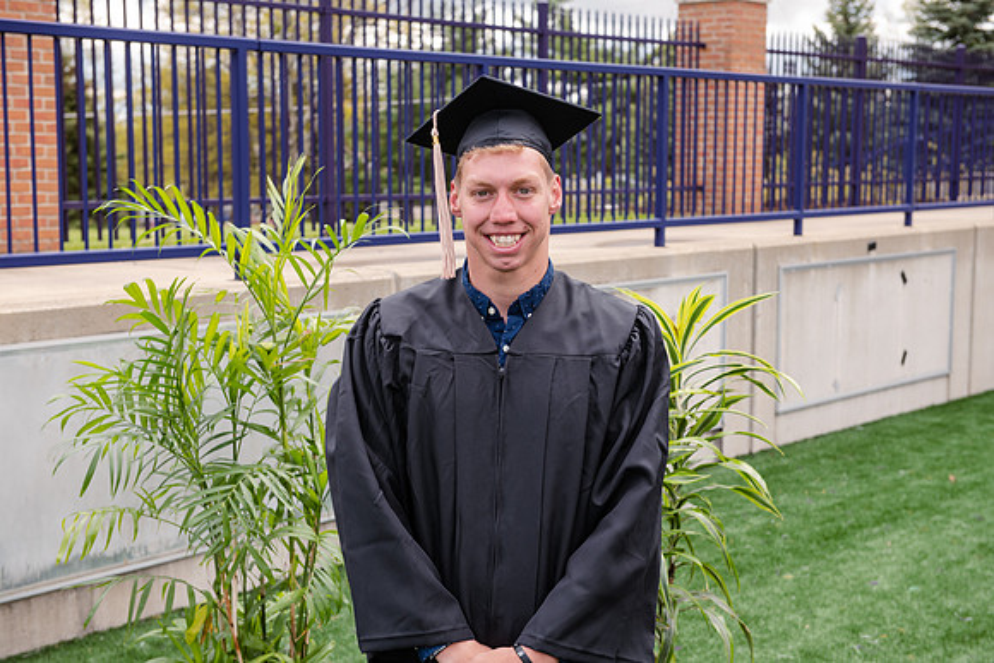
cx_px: 497
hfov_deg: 34.5
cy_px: 332
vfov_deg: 23.4
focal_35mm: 58
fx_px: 1602
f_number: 5.6
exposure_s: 1/200
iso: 200
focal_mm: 58
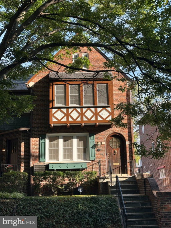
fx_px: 316
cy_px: 114
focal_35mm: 48
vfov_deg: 39.7
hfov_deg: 30.3
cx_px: 86
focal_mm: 6.86
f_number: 1.78
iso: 64
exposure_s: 1/734
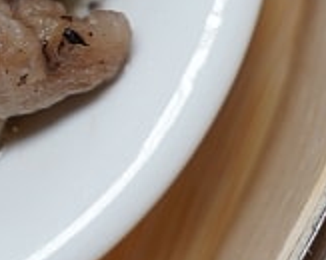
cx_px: -310
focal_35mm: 249
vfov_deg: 6.1
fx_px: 2400
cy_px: -118
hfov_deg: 7.5
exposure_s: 1/60
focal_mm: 36
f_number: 4
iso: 125
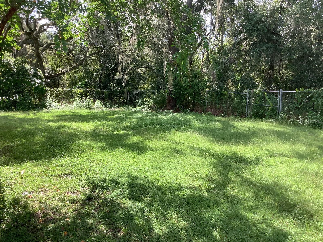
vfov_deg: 45.4
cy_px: 121
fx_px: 289
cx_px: 162
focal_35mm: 31
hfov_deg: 58.4
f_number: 2.4
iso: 25
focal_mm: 3.3
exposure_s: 1/330
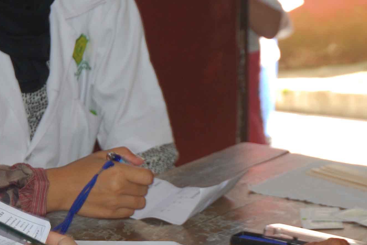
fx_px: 1694
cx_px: 142
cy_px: 211
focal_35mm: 166
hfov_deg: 12.4
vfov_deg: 8.3
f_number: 4.2
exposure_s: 1/60
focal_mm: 38
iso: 200
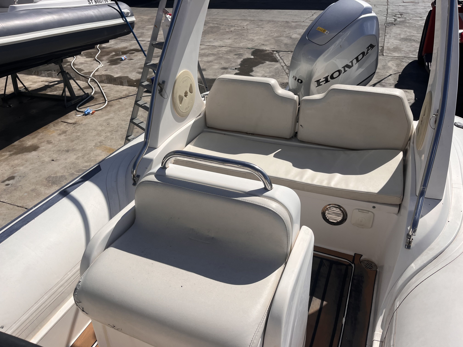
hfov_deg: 67.3
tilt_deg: -33.5
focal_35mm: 26
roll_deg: +1.0
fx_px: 348
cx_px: 232
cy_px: 174
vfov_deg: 53.1
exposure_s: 1/8403
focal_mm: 5.1
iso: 50
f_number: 1.6
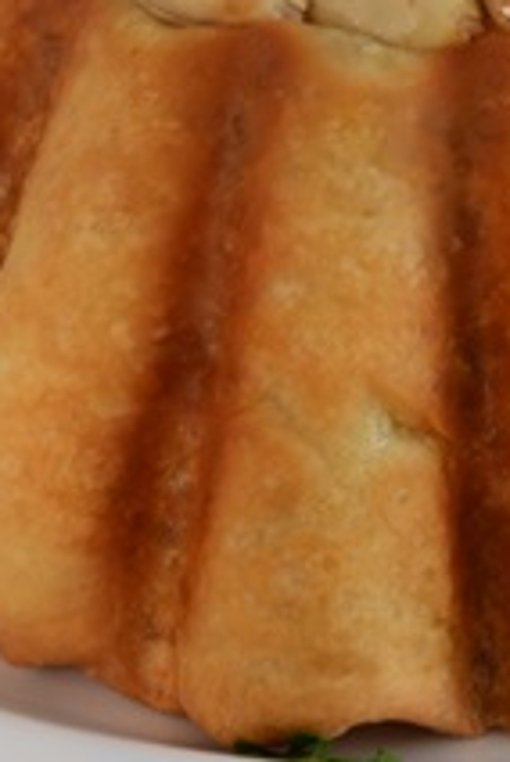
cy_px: 187
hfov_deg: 4.3
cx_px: 444
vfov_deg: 6.5
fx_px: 6723
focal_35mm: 317
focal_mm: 75
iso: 400
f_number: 7.1
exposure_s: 1/10
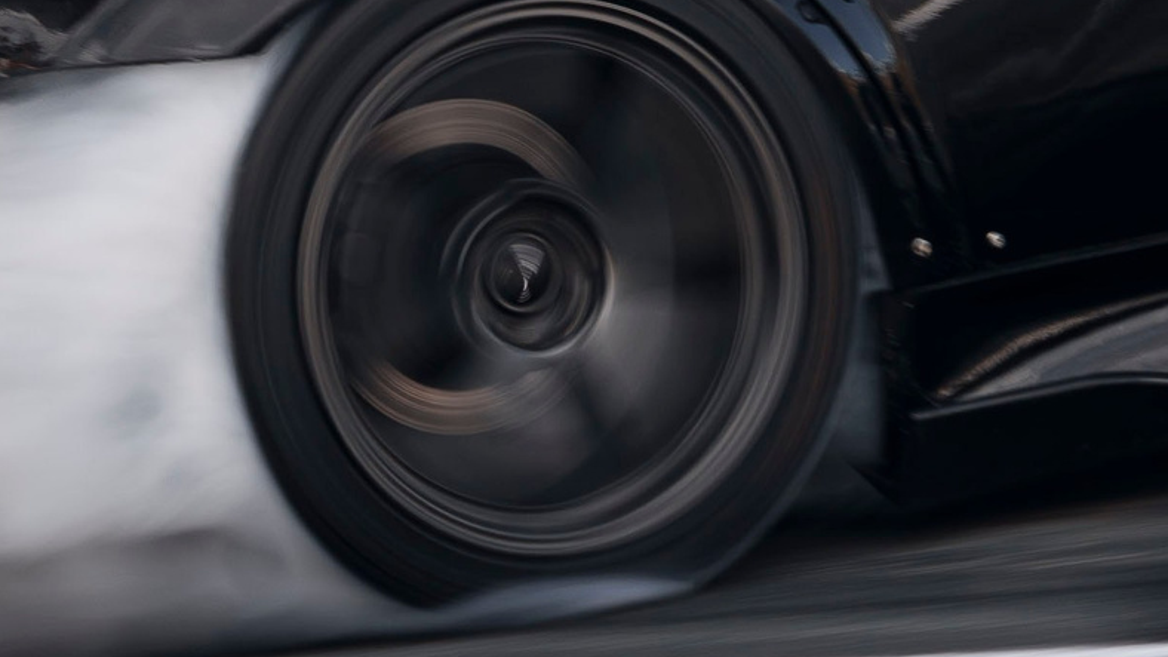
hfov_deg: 5.7
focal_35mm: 381
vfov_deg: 3.2
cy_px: -139
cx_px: 612
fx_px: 11798
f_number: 10
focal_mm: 75
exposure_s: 1/125
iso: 100
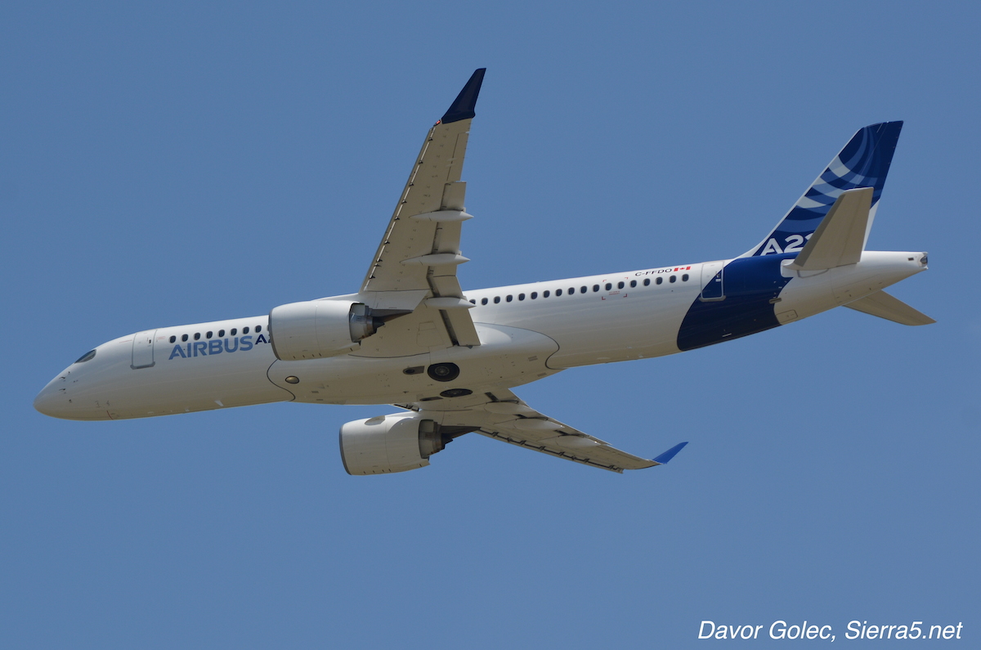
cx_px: 490
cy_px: 325
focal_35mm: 248
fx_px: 6731
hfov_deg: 8.3
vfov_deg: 5.5
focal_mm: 165
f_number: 9
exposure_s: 1/800
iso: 160
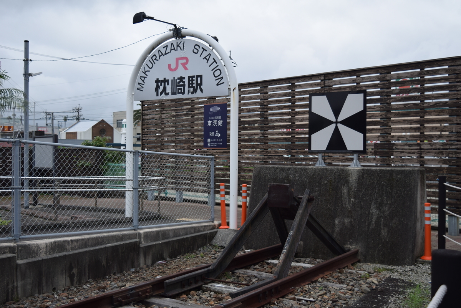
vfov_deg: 31.9
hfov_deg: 46.4
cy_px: 154
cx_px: 230
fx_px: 538
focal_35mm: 42
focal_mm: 28
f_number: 5
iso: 100
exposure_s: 1/640
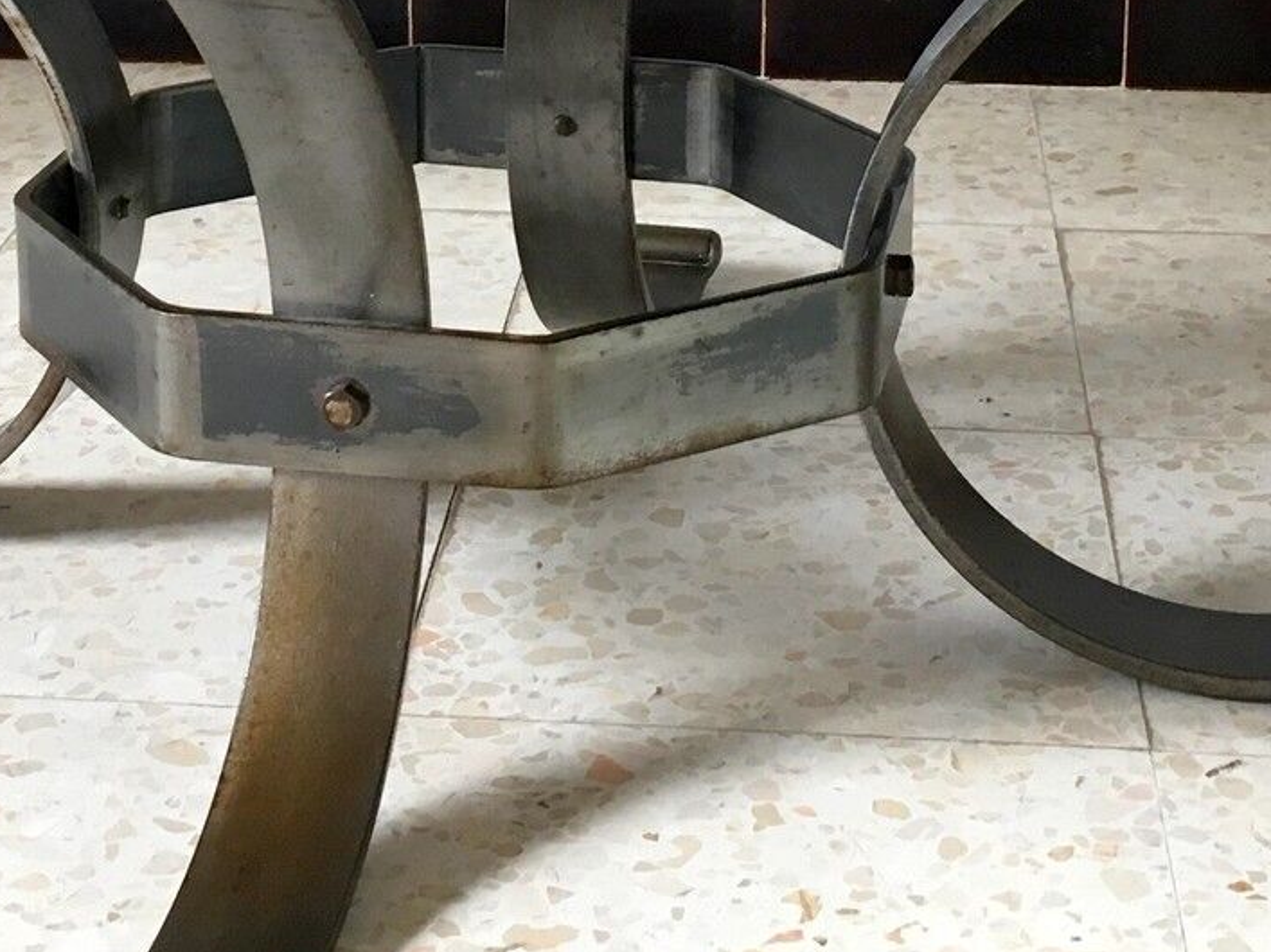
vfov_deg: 17.3
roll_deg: +0.9
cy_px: -128
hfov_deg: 23.8
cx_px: 541
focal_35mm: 82
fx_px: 3010
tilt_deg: -12.8
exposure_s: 1/33
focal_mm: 4.15
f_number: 2.2
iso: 50
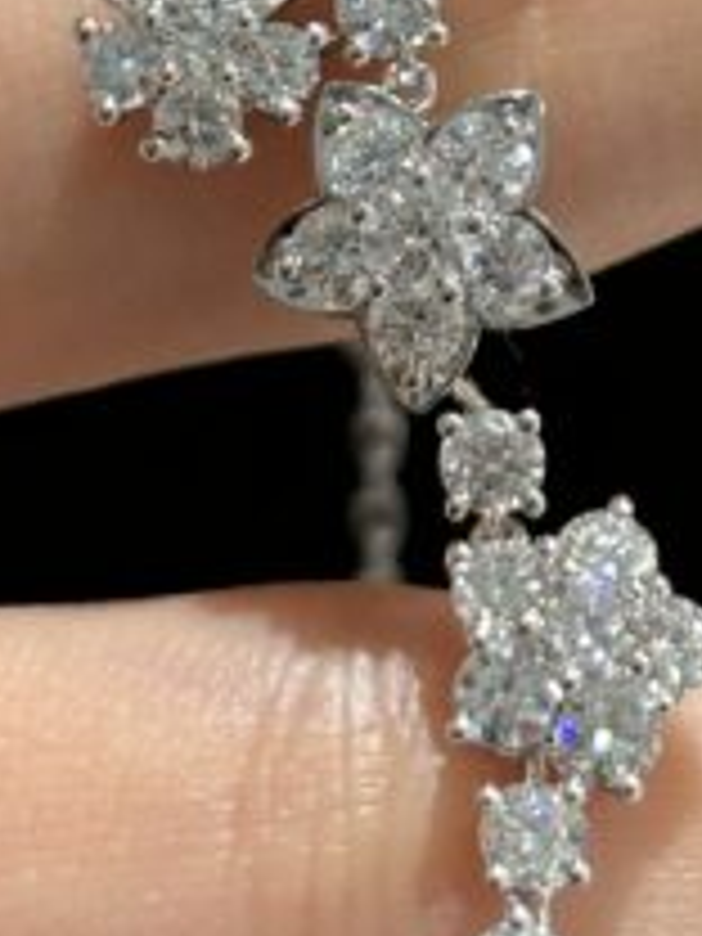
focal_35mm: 200
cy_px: -90
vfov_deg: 9.8
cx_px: 378
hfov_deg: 7.4
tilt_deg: -23.0
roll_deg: +0.8
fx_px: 5408
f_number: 1.6
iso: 32
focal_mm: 5.96
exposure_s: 1/100
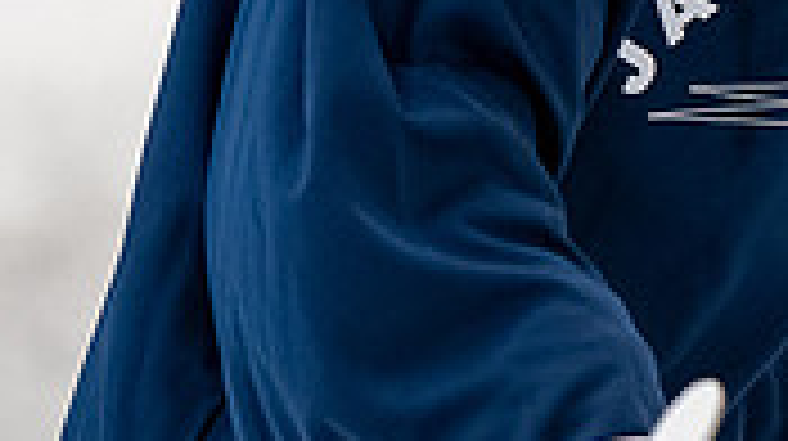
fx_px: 24650
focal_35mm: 1181
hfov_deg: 1.8
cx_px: 977
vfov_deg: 1.0
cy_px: -487
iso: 2000
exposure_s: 1/800
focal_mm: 190
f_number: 3.2
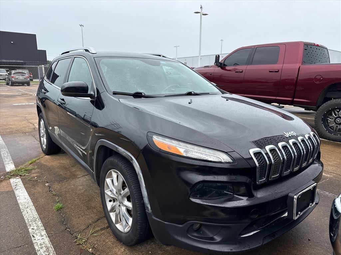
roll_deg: -0.3
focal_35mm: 24
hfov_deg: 71.6
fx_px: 236
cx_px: 170
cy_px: 128
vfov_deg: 56.8
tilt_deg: -11.8
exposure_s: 1/1337
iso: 80
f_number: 1.78
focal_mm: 6.76
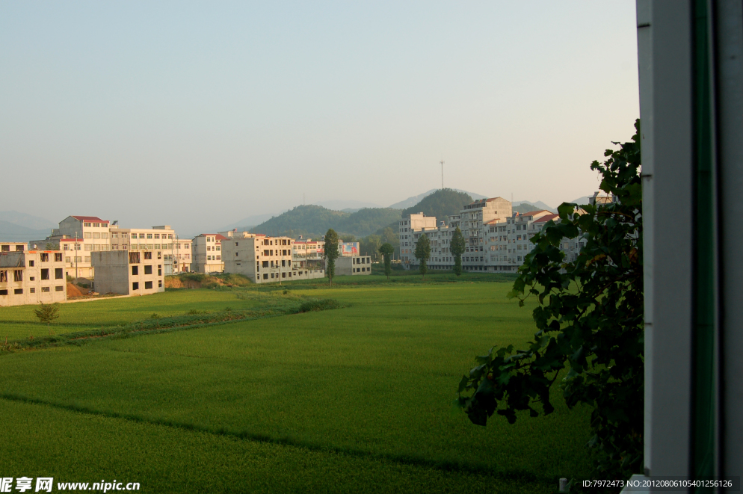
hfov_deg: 55.8
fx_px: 701
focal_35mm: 34
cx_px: 365
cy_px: 244
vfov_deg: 38.8
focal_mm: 22
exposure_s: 1/125
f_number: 6.3
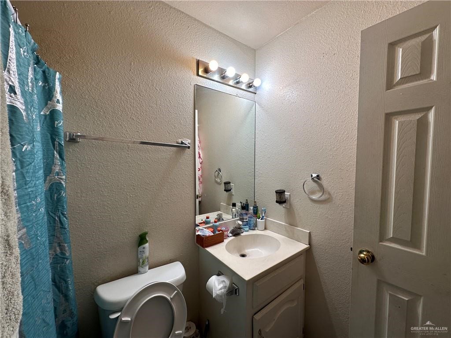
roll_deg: -0.8
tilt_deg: -3.2
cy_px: 169
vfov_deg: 85.7
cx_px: 226
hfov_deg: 102.1
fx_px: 182
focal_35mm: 14
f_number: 2.2
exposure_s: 1/120
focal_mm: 2.22
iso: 80
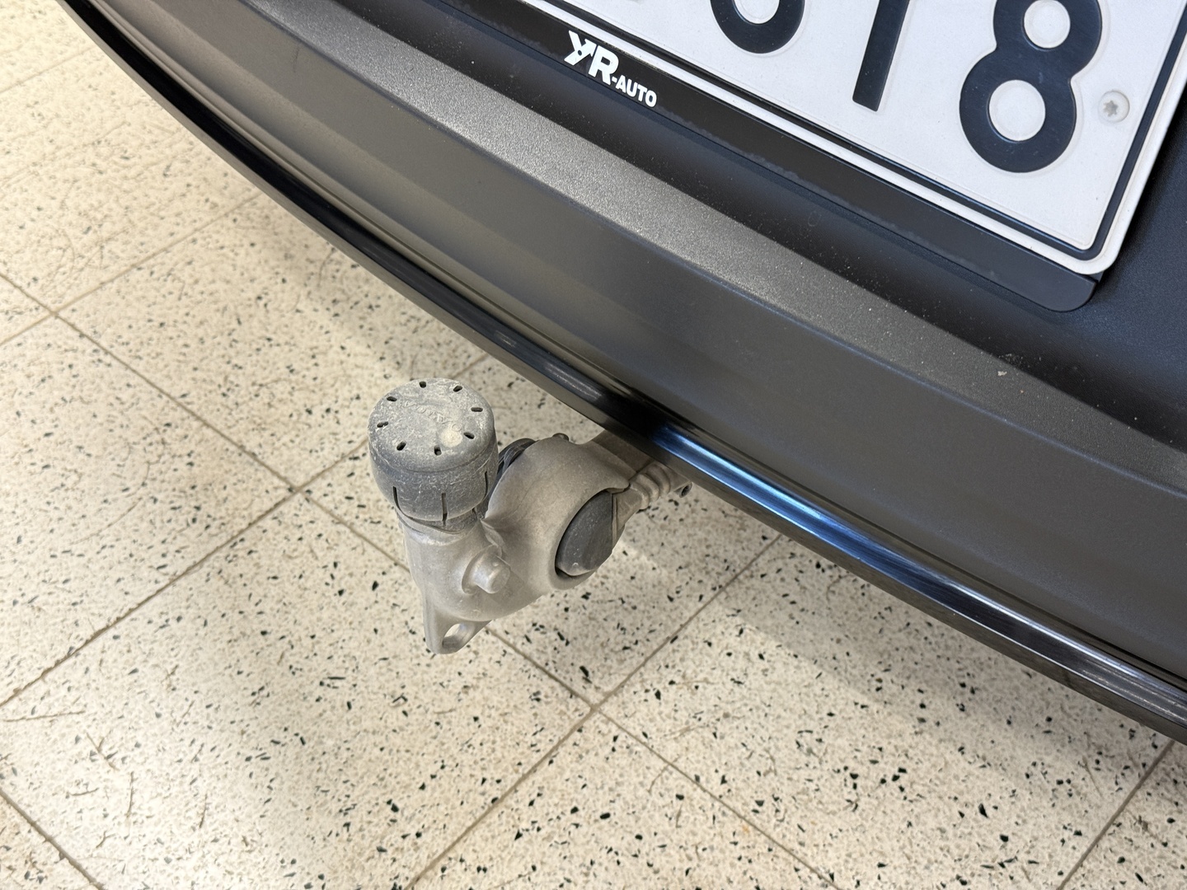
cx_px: 594
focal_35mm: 48
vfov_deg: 30.3
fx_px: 1646
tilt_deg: -45.0
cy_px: 445
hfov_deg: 39.7
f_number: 1.78
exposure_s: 1/33
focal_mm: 6.76
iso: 200
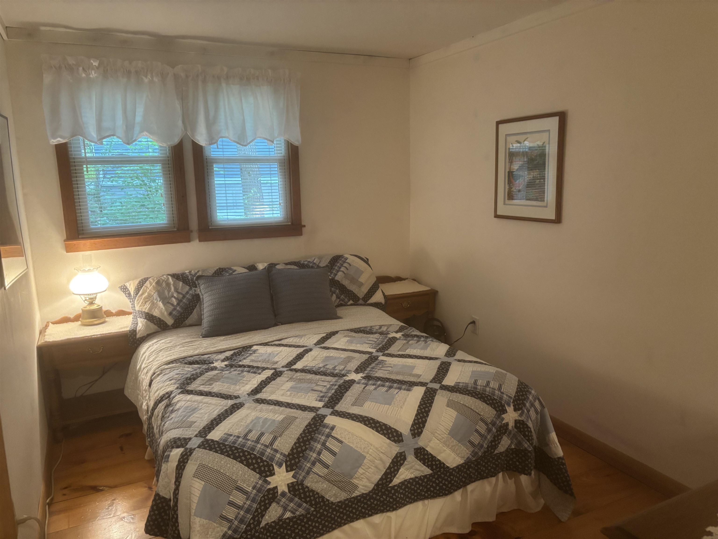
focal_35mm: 26
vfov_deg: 53.1
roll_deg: +0.9
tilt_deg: -9.3
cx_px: 359
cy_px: 270
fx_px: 539
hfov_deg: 67.3
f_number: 1.6
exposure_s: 1/60
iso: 320
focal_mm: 5.96
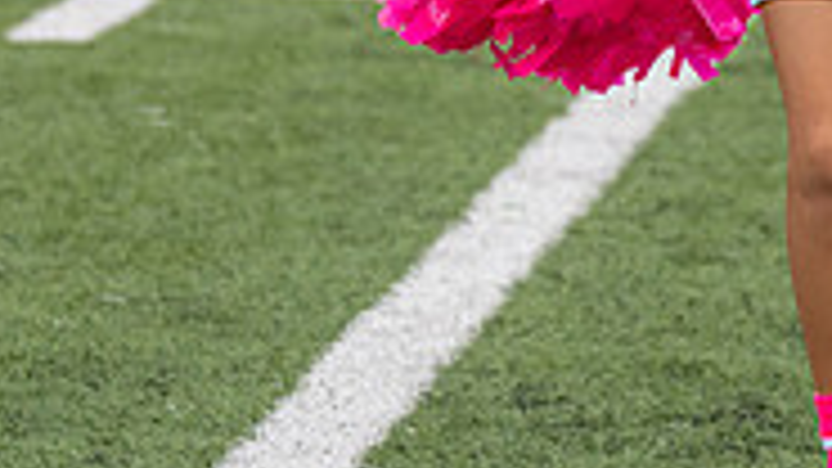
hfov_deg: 6.4
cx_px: 808
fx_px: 7412
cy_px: -463
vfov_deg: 3.6
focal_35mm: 336
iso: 500
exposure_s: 1/2000
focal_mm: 78
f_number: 2.8
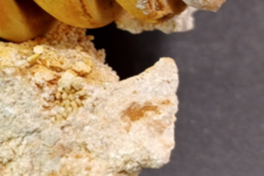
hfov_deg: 22.1
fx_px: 638
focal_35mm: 87
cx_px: -29
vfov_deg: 15.3
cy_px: -18
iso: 100
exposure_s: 1/50
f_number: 1.8
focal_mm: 4.6
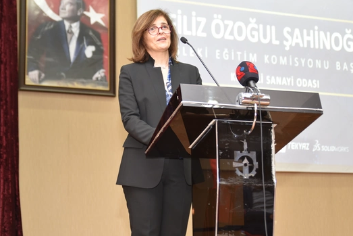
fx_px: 628
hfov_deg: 31.4
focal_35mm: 64
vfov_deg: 21.2
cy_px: 151
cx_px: 155
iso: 800
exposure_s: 1/60
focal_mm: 46
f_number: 2.8
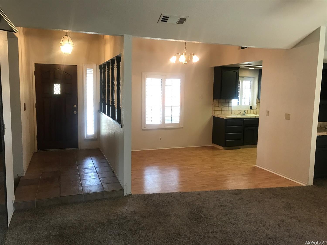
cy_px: 122
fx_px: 264
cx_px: 164
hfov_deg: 63.5
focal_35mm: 28
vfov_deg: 49.7
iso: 32
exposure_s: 1/24
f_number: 1.8
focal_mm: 3.99
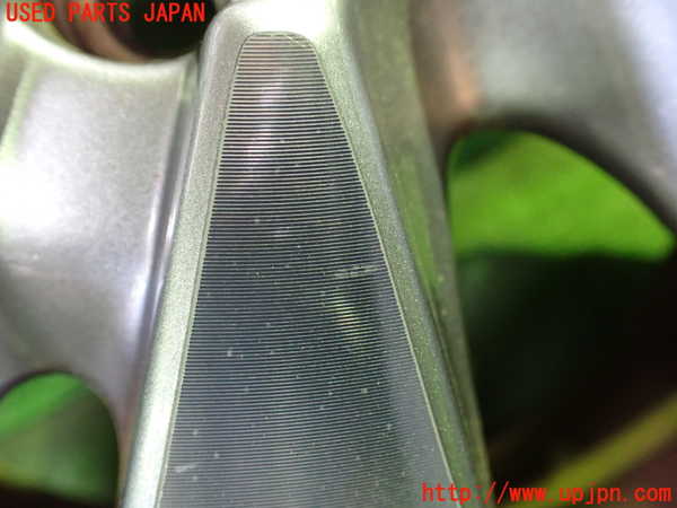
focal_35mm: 30
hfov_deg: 60.0
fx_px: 587
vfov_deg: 46.8
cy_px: 254
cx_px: 338
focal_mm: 5.4
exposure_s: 1/30
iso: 1000
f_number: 2.3
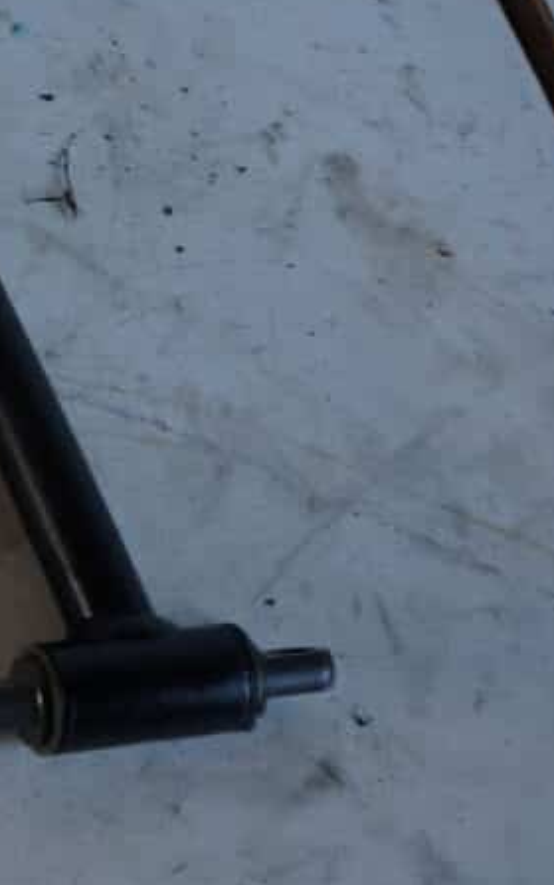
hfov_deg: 17.7
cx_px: -366
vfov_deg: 32.4
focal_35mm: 63
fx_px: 1519
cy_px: 397
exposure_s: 1/30
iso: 400
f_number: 7.1
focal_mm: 18
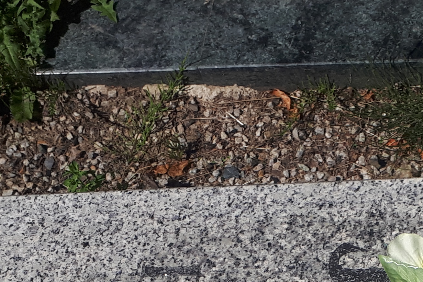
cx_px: 413
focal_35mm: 99
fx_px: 1163
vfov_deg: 12.6
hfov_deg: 20.0
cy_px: 504
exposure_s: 1/2950
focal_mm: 3.6
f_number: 1.9
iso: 40
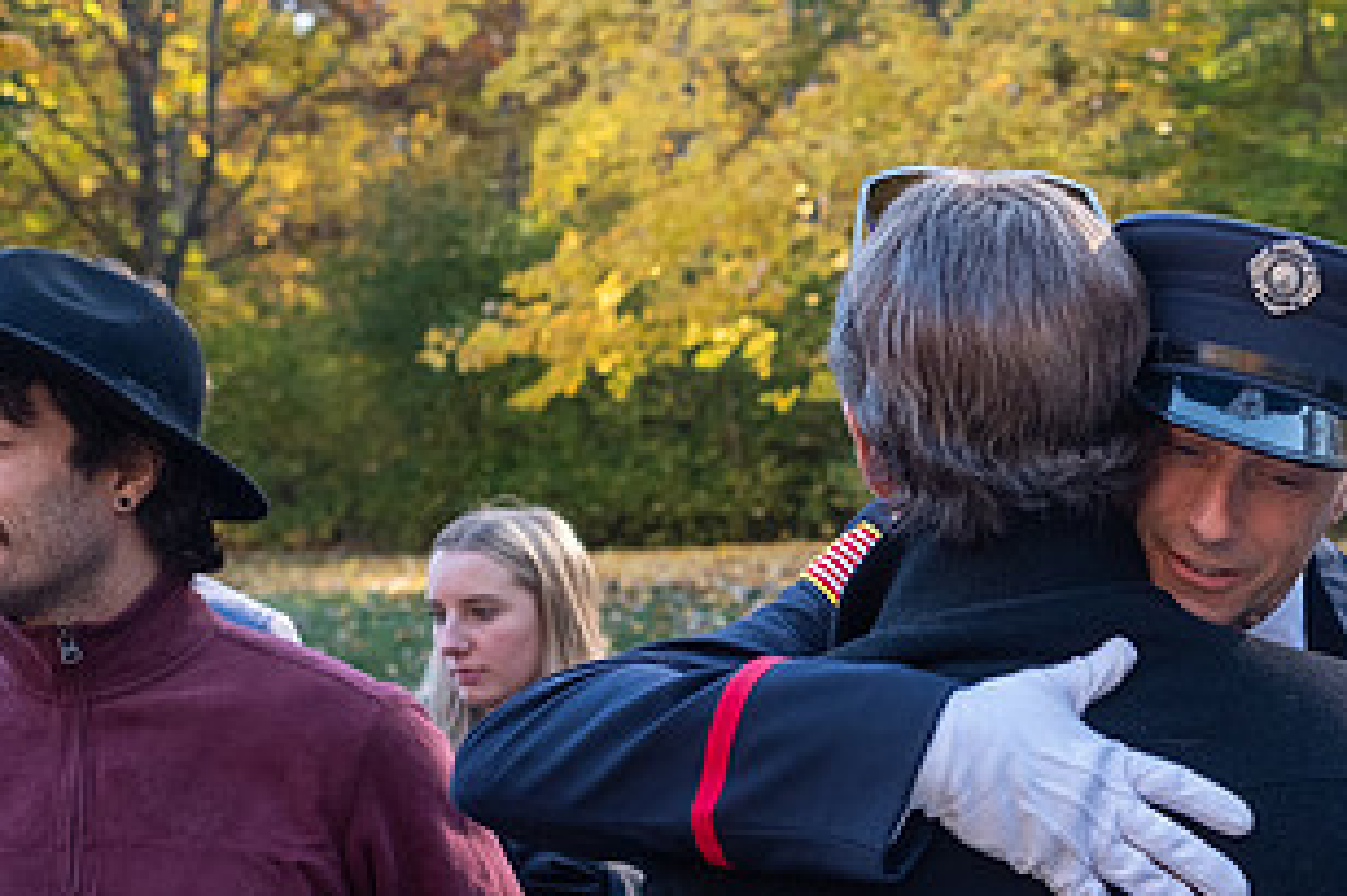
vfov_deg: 20.3
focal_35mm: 66
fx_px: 2468
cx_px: 1190
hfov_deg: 29.4
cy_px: 754
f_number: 3.2
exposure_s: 1/640
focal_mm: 23
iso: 800
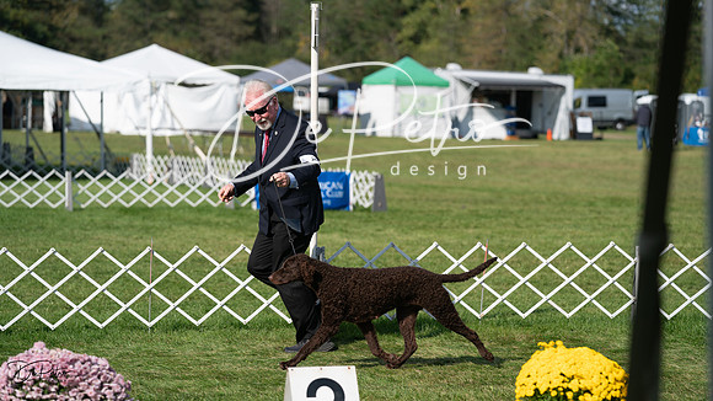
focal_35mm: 136
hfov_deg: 15.8
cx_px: 356
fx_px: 2574
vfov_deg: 8.9
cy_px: 200
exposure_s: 1/1250
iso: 100
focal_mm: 130
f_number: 4
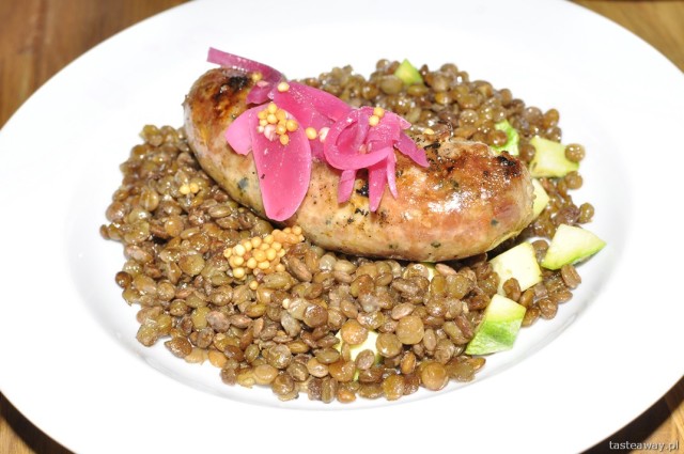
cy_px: 227
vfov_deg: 25.7
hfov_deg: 37.9
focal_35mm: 52
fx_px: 996
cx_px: 342
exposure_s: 1/60
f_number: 9
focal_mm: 35
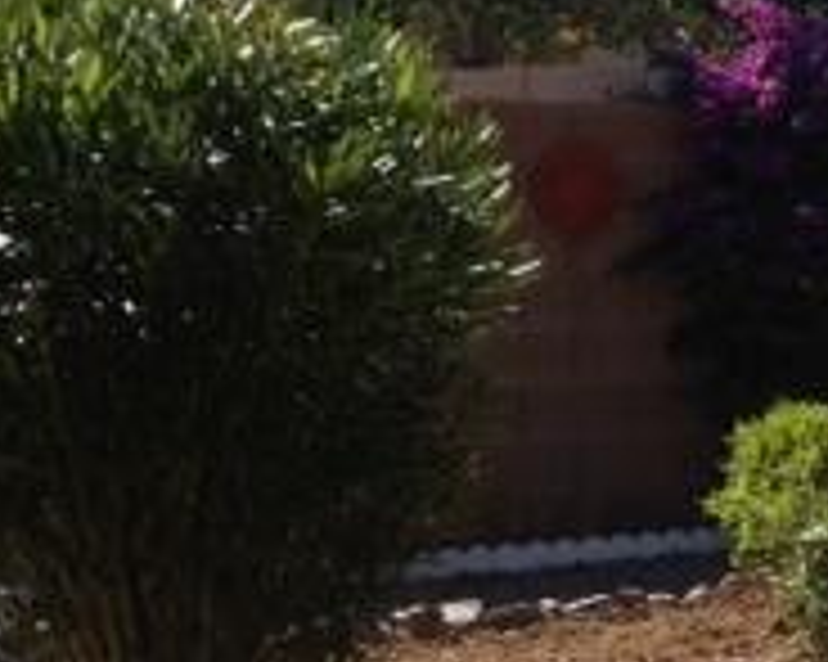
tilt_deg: -4.8
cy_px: 450
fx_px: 2743
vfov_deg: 13.7
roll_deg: +1.6
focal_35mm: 112
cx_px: 1332
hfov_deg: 15.5
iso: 50
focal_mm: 4.12
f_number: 2.4
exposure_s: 1/968
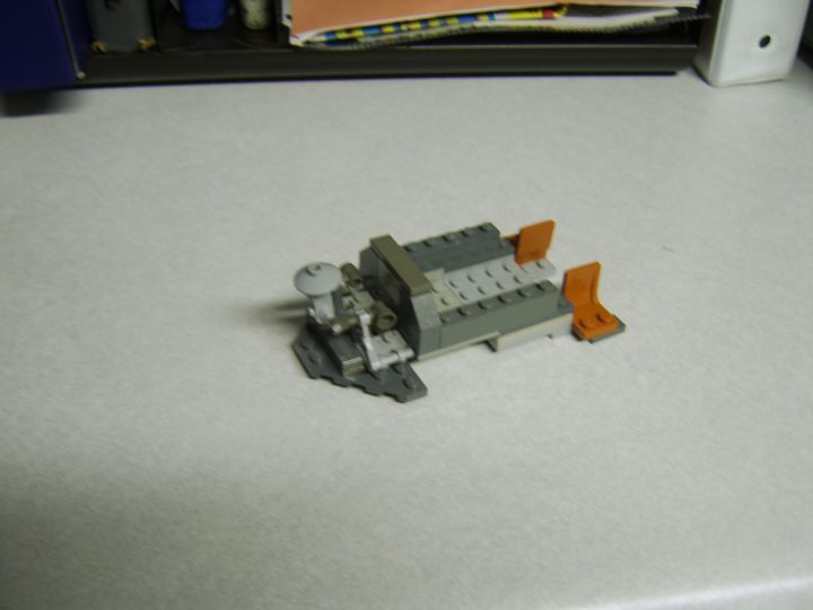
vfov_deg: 45.4
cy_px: 305
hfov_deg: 58.4
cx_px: 406
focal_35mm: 31
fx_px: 728
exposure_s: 1/10
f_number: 2.7
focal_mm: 8.13
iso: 71
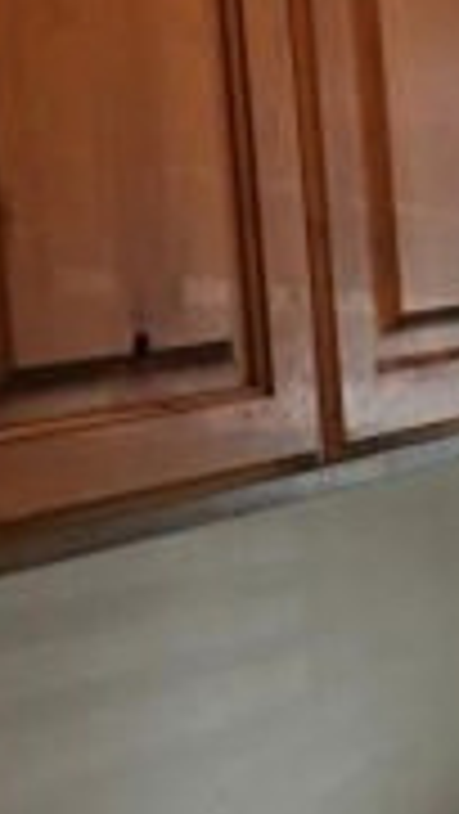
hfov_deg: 9.8
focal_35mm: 112
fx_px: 2420
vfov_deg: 19.0
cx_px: 1026
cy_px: 562
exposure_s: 1/15
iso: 50
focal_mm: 4.15
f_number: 2.2
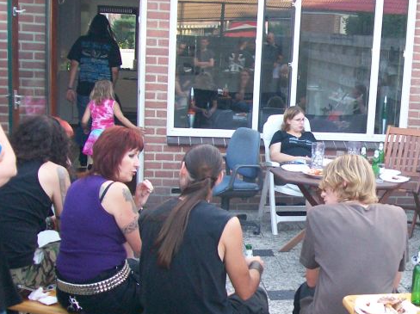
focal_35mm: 59
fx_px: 715
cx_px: 329
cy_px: 206
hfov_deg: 32.0
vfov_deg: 24.7
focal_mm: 6
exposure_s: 1/87.9
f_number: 2.7
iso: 140
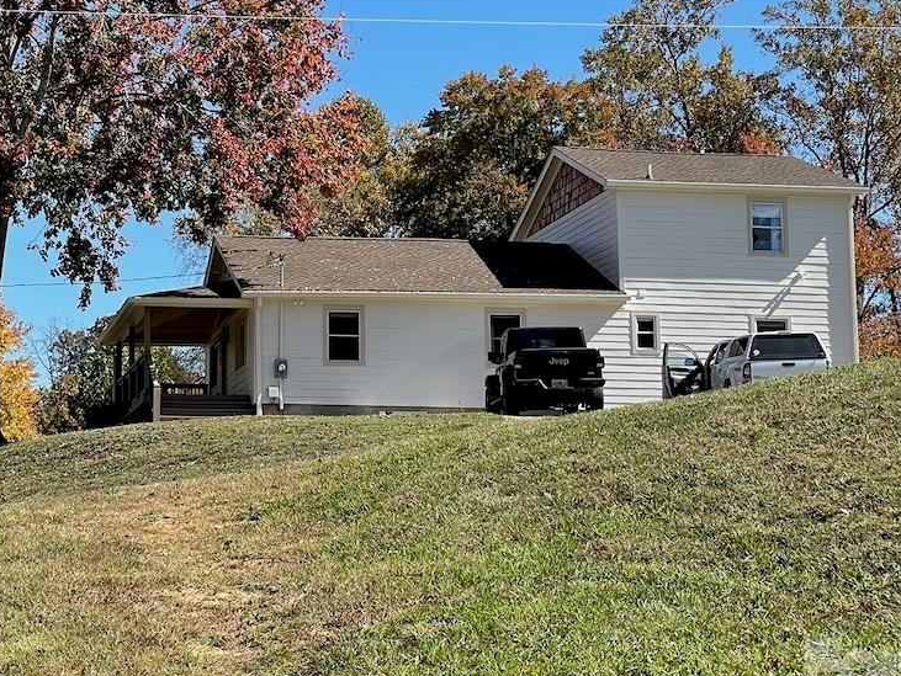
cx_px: 261
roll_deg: -0.2
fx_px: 2370
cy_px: 198
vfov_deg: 16.2
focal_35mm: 91
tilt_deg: +10.2
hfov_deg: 21.4
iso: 25
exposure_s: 1/940
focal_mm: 6
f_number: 2
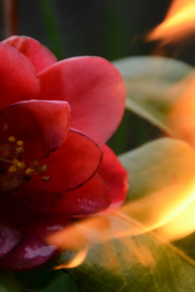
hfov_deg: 2.6
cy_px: 86
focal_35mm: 536
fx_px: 4355
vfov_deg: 3.8
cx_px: 5
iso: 200
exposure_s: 1/160
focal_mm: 98
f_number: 6.3
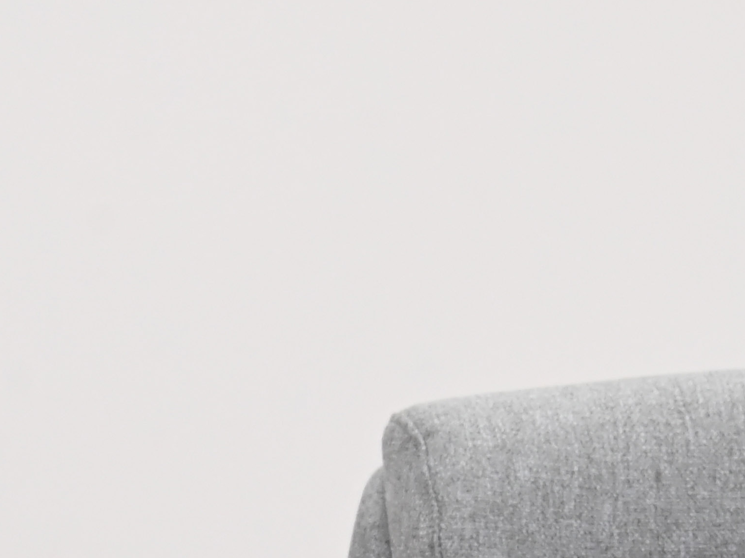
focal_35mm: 421
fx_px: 9059
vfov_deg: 3.5
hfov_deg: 4.7
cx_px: 1346
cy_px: 733
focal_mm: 120
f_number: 6.3
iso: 3200
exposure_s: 1/250
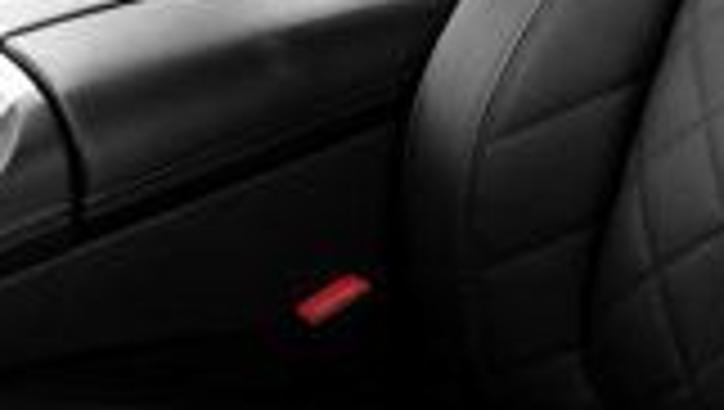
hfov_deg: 21.0
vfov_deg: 11.5
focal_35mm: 100
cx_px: 603
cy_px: -250
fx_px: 1922
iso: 800
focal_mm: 24
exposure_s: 1/250
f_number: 3.5
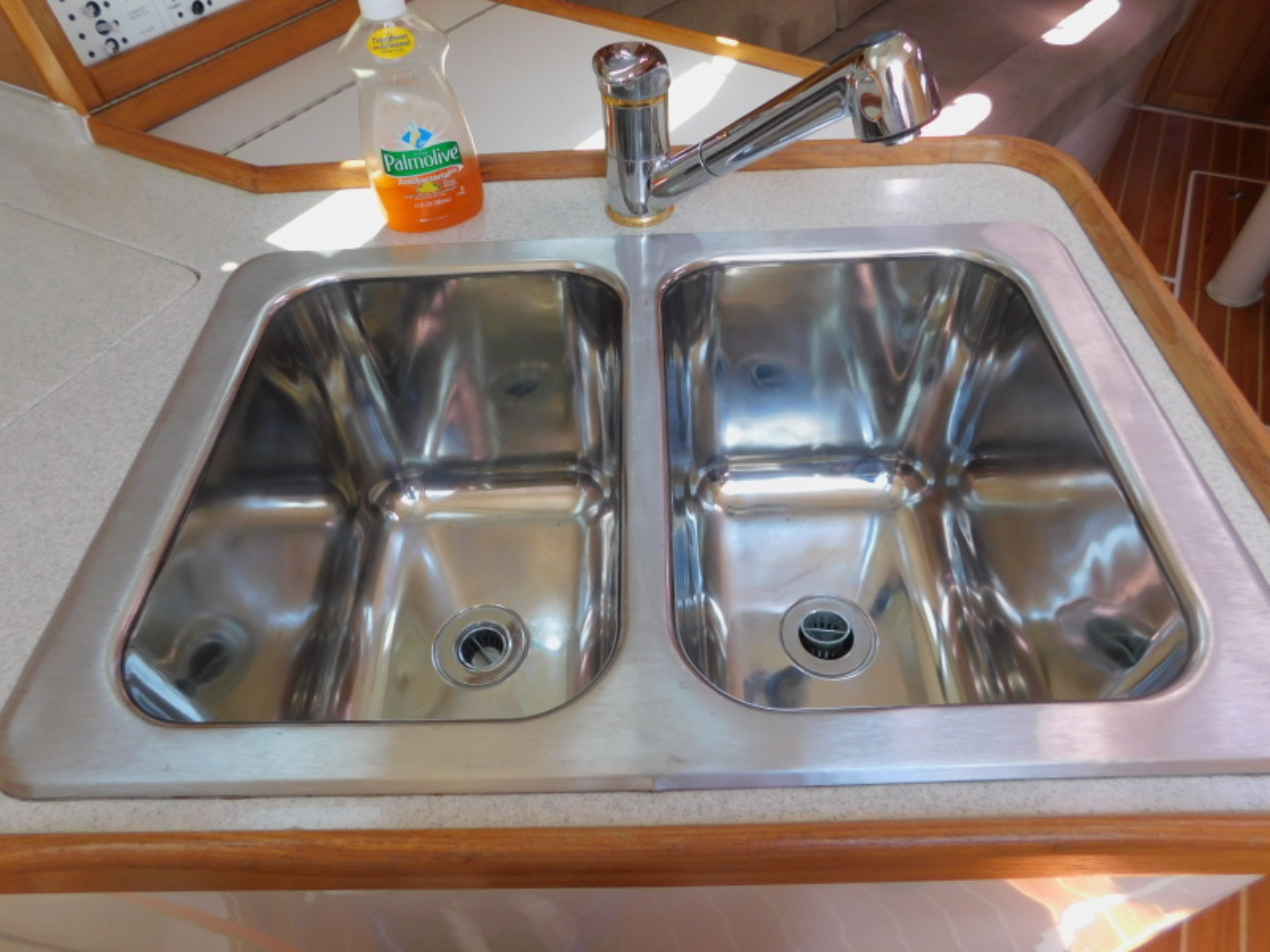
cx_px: 635
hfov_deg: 73.9
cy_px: 476
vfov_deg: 58.9
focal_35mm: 23
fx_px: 844
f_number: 3
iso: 125
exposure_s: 1/60
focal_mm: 4
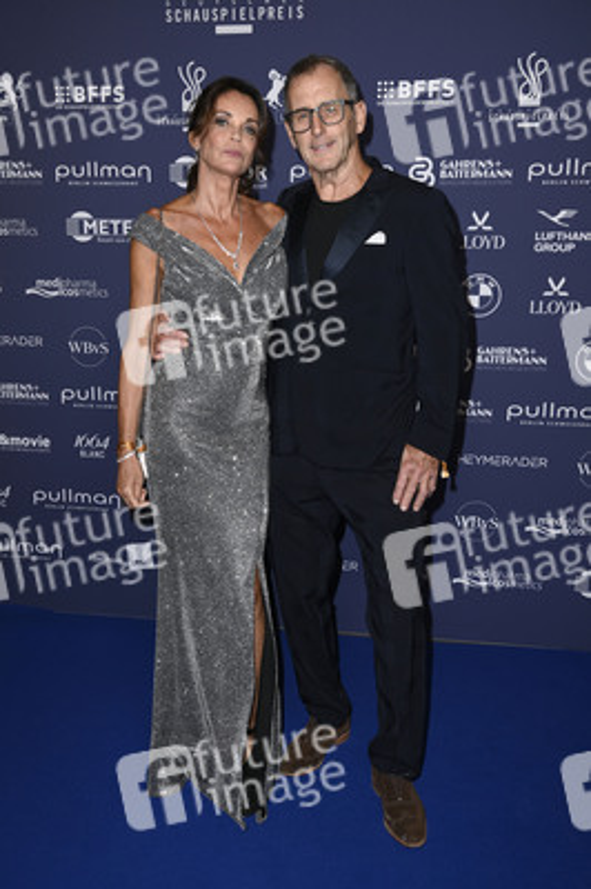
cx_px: 296
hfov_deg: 36.8
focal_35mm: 36
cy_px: 444
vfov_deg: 53.2
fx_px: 888
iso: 320
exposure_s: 1/250
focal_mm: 36
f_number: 5.6
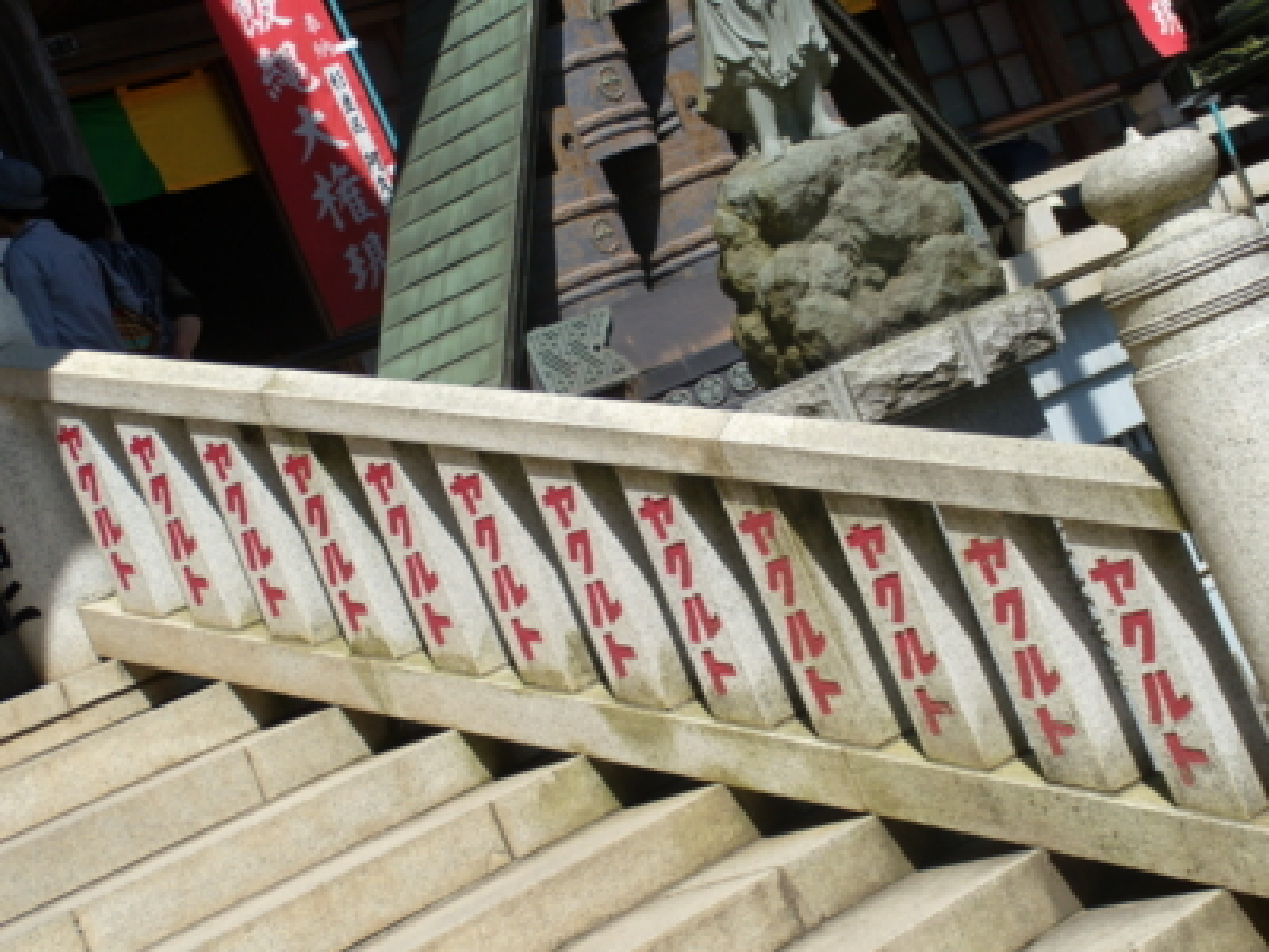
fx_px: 2969
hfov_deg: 24.1
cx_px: 634
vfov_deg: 18.2
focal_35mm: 81
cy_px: 476
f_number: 4.1
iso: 80
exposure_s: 1/640
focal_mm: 14.3
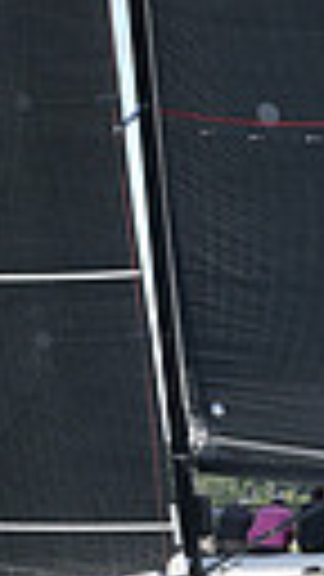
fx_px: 5071
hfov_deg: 3.7
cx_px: 169
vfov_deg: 6.5
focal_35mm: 332
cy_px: 171
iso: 320
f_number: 8
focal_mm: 70
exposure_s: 1/1000
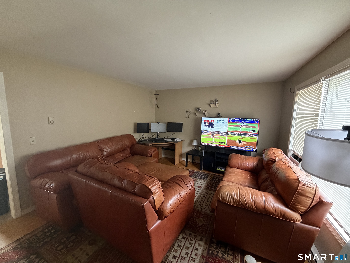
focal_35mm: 14
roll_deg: -1.7
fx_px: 142
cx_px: 175
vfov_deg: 85.7
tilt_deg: -6.9
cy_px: 132
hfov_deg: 102.1
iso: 640
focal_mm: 2.22
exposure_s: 1/60
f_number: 2.2
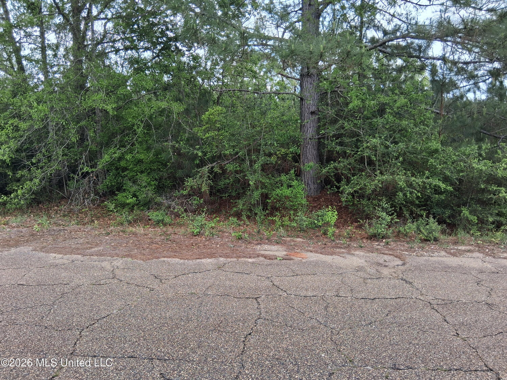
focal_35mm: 26
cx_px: 254
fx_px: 381
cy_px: 190
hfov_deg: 67.3
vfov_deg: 53.1
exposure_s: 1/164
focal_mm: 3.98
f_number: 1.8
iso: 25
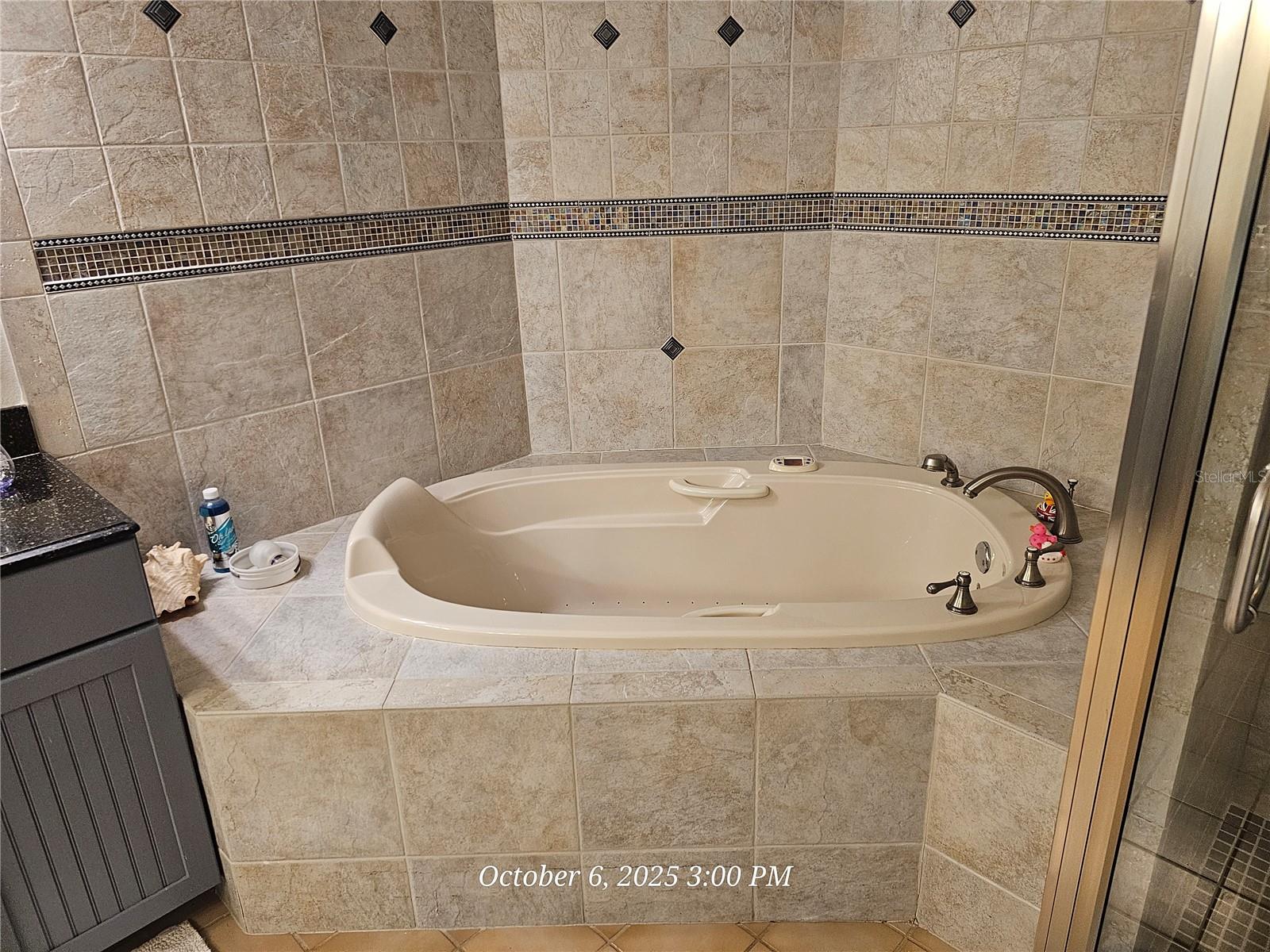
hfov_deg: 73.9
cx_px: 635
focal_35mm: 23
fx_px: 844
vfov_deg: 58.9
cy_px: 476
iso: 500
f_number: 1.7
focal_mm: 6.3
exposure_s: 1/120
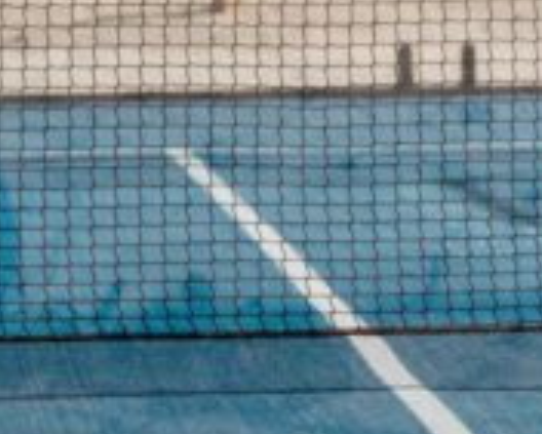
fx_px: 7190
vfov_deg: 3.4
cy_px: -305
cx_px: 1423
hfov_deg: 4.2
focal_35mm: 448
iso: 100
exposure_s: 1/1000
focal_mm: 100
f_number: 4
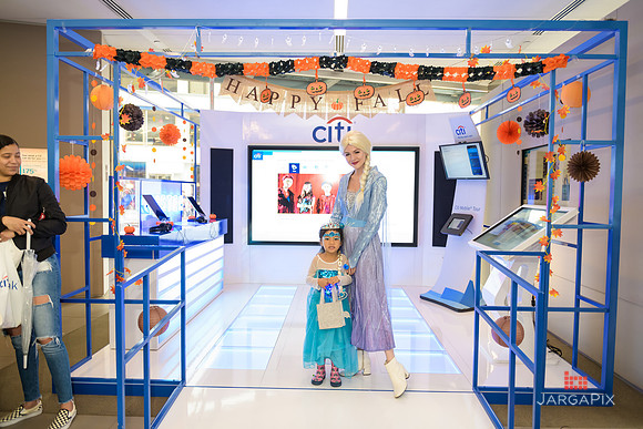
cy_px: 214
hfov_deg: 67.4
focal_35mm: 27
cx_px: 322
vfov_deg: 48.0
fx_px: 482
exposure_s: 1/125
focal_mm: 27
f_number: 3.2
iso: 800
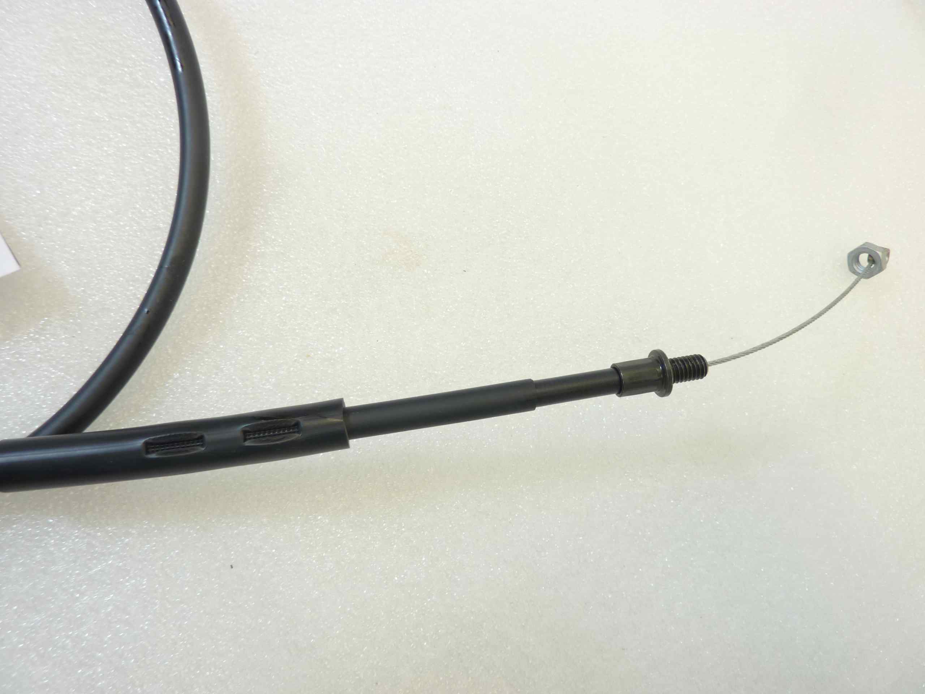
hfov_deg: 69.4
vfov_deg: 54.9
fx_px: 668
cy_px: 347
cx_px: 462
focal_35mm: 25
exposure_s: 1/25
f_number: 3.3
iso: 80
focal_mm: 4.1
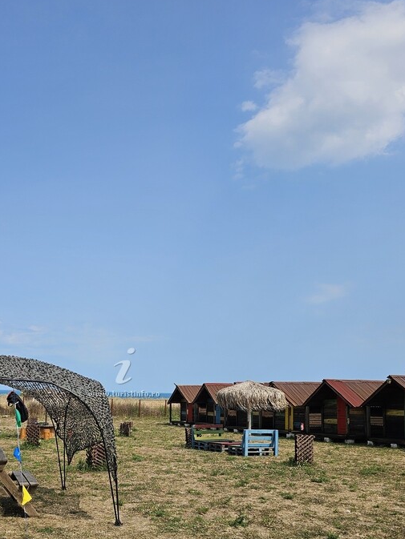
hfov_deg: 40.1
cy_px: 373
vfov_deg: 51.3
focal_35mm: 35
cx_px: 126
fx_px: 546
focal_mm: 6.3
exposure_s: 1/1304
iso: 10
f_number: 1.7
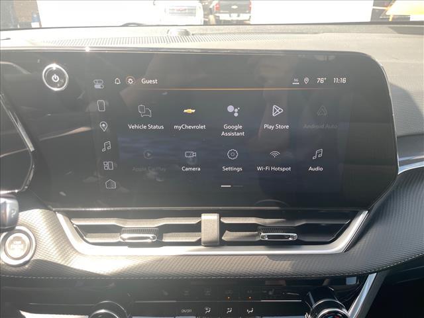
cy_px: 159
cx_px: 212
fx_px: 318
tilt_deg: -25.5
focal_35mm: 26
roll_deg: +0.7
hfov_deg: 67.3
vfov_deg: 53.1
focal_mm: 4.2
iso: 125
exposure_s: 1/107
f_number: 1.6
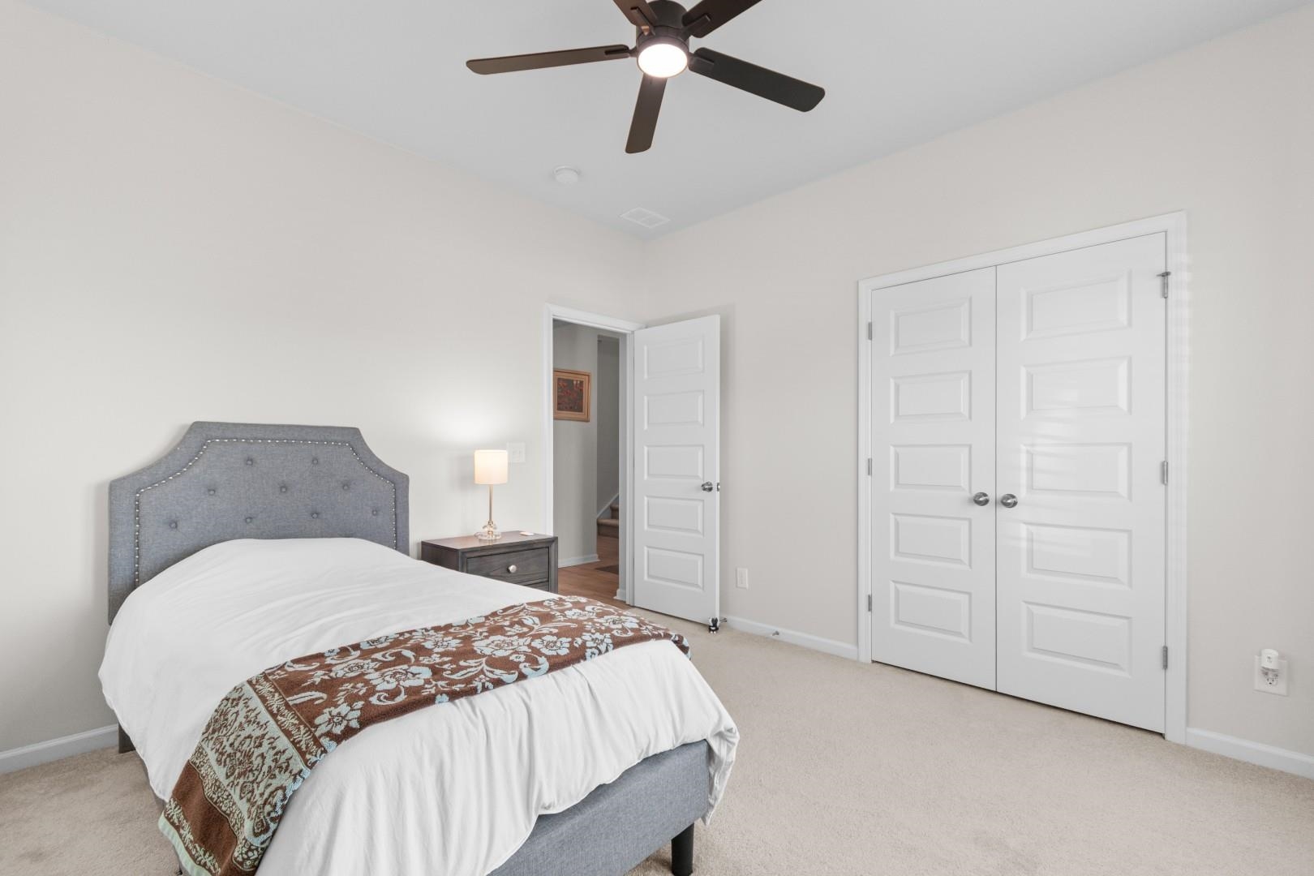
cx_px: 657
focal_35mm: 15
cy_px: 438
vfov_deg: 77.3
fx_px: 547
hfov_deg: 100.4
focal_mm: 10
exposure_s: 1/8
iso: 100
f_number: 4.5
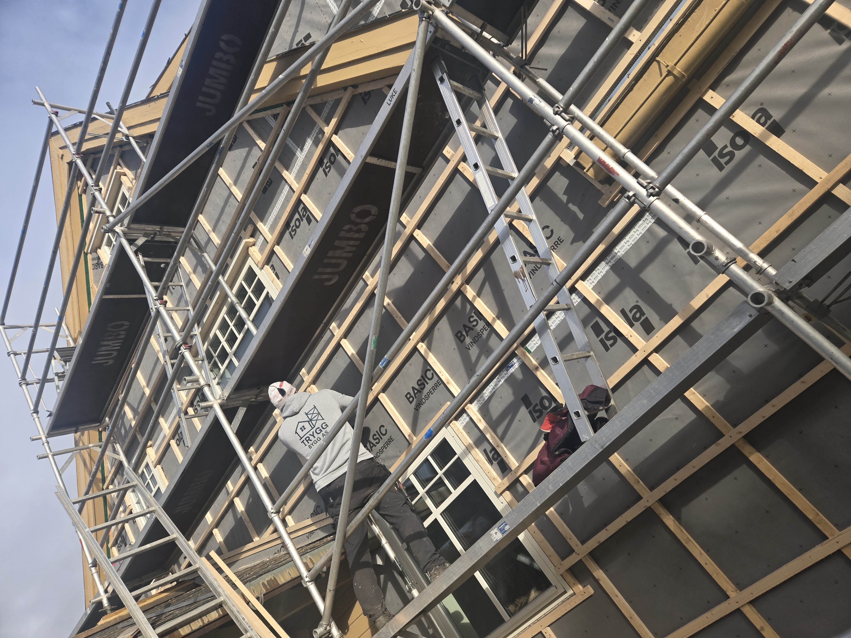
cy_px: 319
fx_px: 565
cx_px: 426
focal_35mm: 23
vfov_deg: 58.9
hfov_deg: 73.9
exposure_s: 1/2921
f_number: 1.8
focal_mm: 5.4
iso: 80
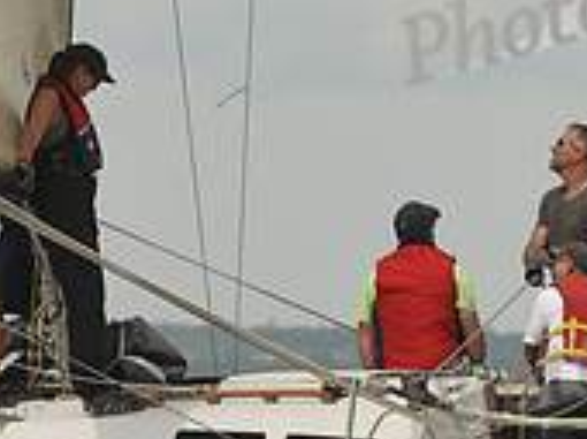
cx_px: 224
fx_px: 11125
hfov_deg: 3.0
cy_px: 223
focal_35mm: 657
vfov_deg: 2.3
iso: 250
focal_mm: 200
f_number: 6.3
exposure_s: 1/1000
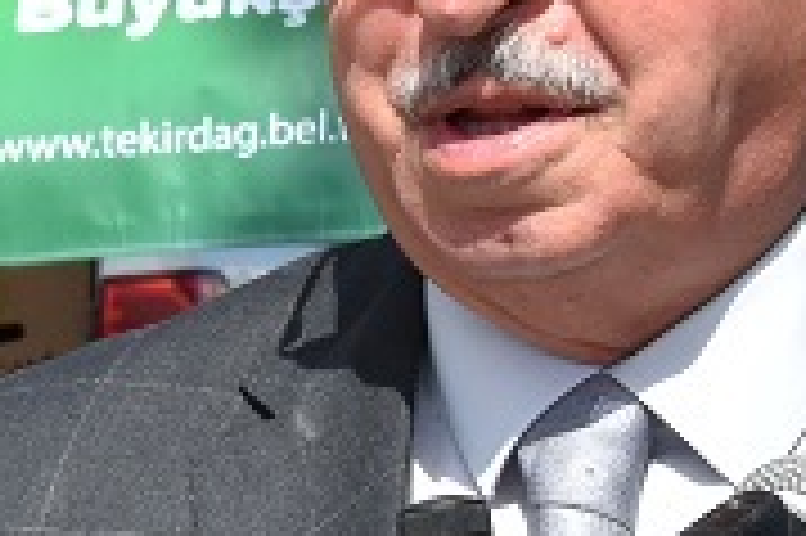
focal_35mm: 385
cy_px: 491
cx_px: -234
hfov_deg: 5.3
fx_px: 8608
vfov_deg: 3.6
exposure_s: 1/640
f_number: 13
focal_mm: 45
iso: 640
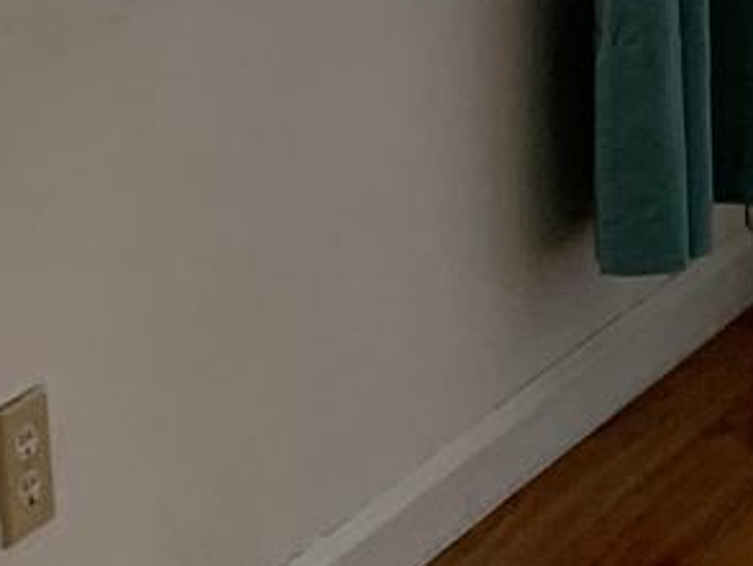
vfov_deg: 7.9
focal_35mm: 181
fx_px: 3940
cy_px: -528
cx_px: 2507
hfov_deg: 8.5
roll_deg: -0.2
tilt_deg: -6.8
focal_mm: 4.25
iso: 100
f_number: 1.8
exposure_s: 1/70
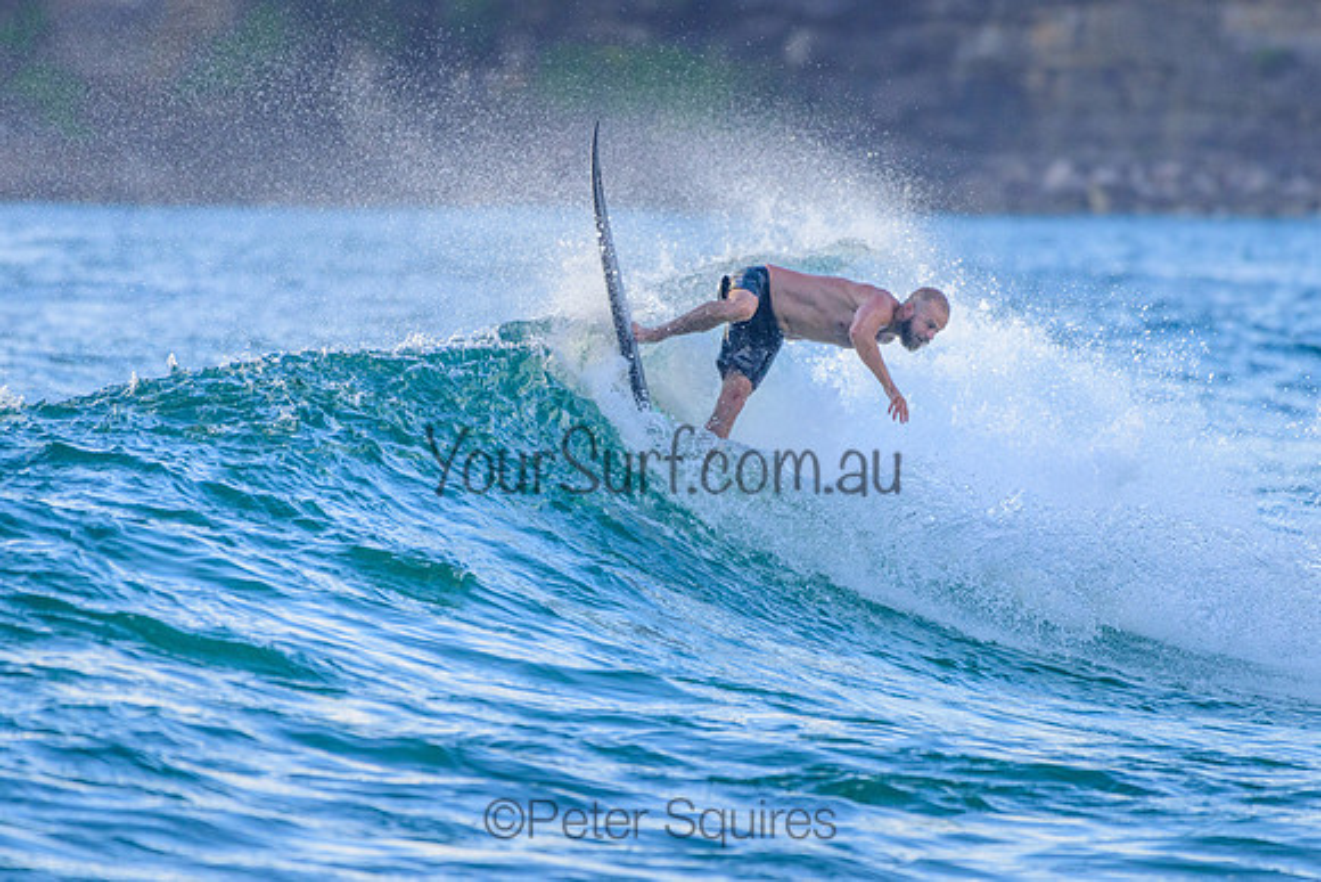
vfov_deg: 2.2
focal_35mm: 613
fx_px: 22503
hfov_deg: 3.4
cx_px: 677
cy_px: 429
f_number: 5.6
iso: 720
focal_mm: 500
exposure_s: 1/2000
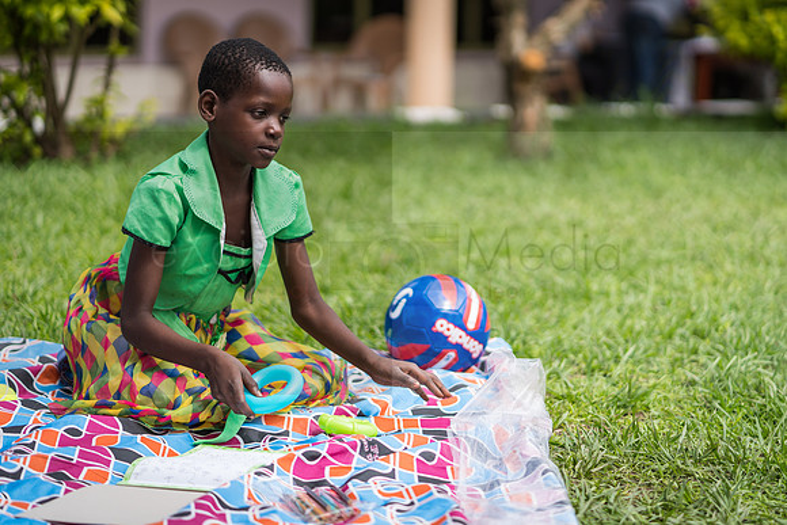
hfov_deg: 21.2
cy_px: 229
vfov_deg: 14.3
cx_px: 444
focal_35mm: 96
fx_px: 2099
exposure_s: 1/2000
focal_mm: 85
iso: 100
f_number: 1.8
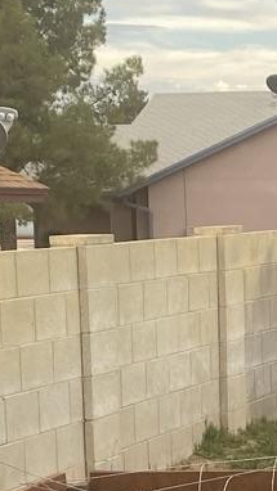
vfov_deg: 13.7
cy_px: 620
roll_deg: +0.9
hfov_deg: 8.0
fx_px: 1984
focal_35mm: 152
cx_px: 254
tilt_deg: -12.2
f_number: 1.8
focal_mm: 4.25
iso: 32
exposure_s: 1/326
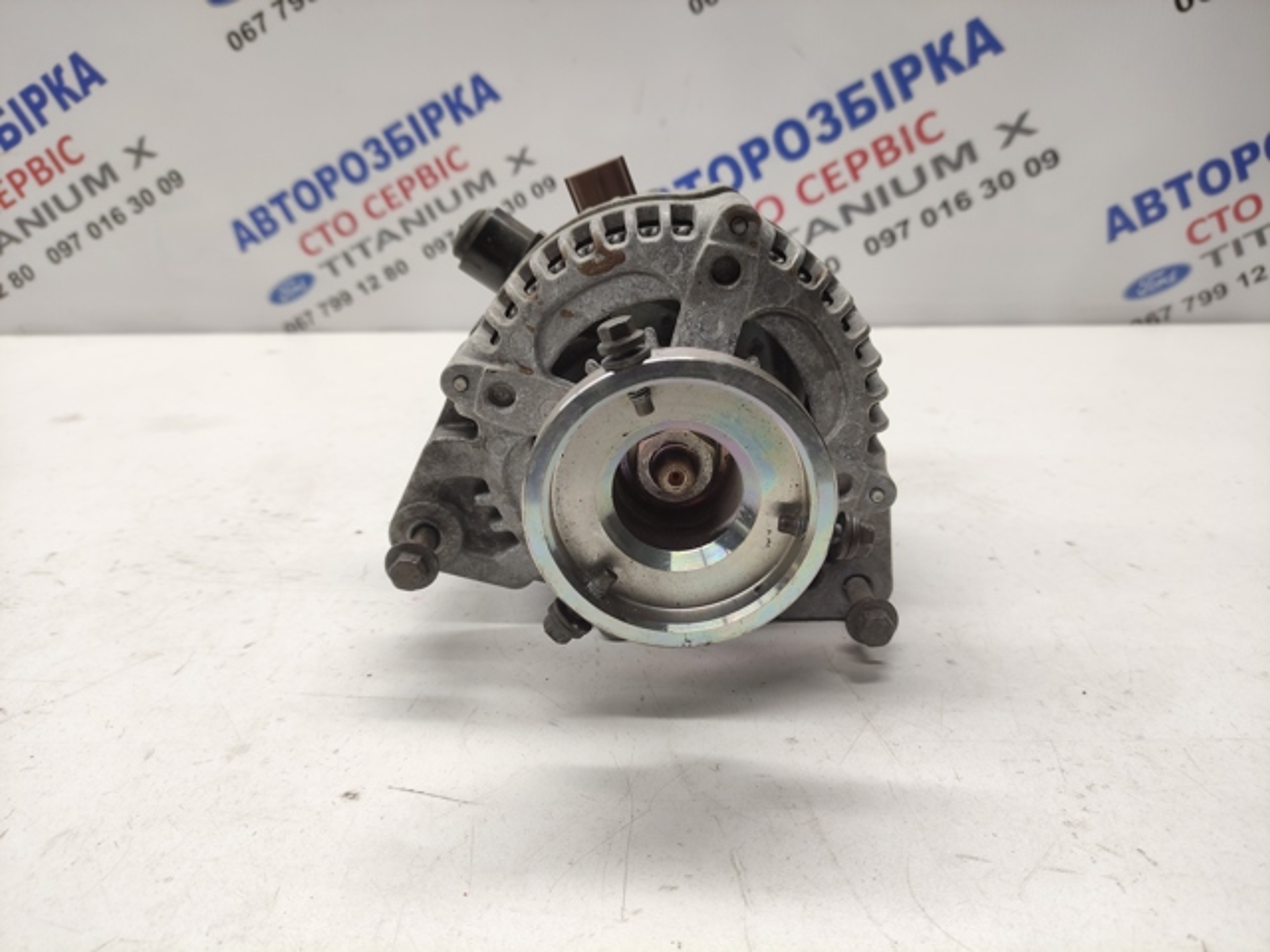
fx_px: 917
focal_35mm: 25
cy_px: 476
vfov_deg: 54.9
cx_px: 635
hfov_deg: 69.4
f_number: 1.89
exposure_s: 1/100
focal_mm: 5.43
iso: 173
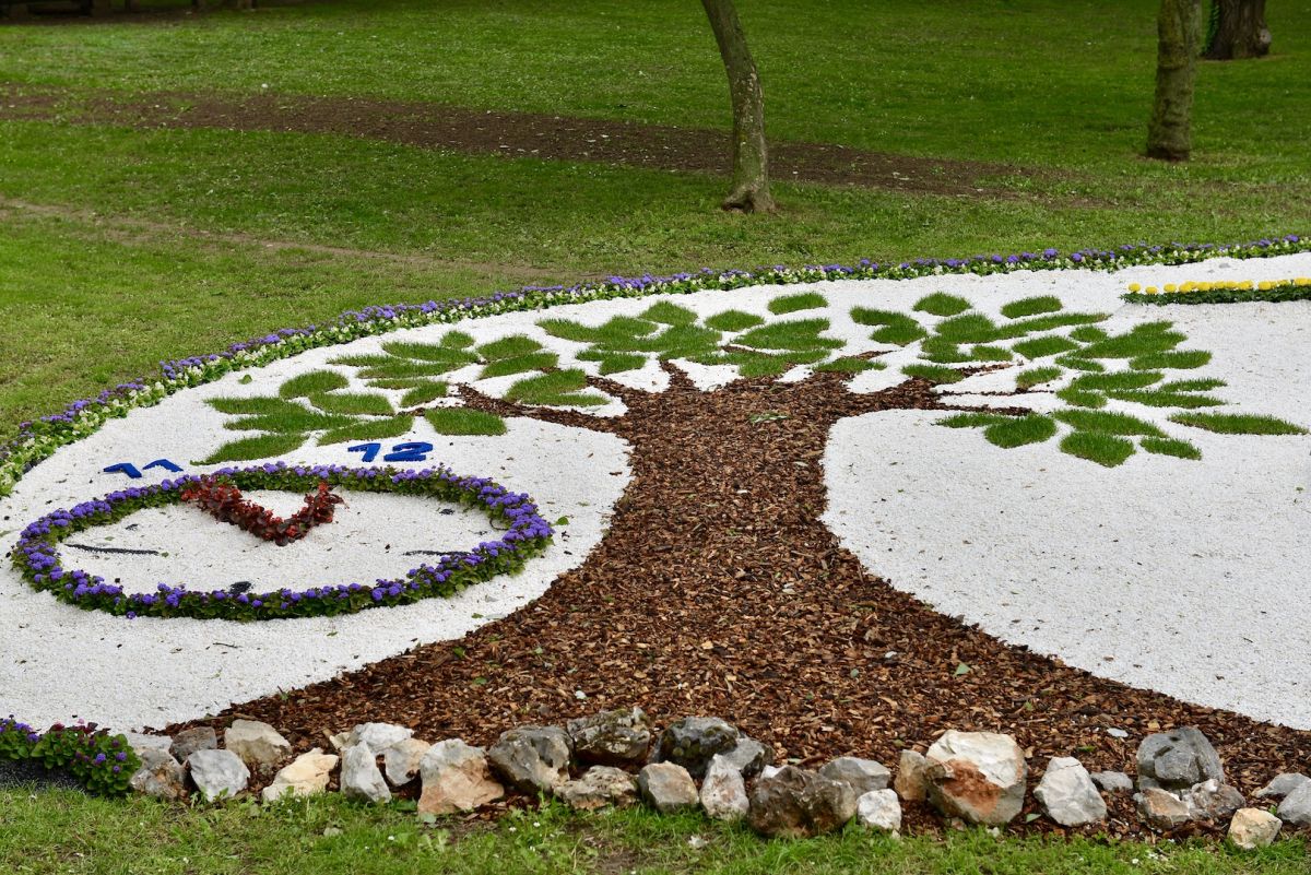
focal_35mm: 70
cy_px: 438
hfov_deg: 28.8
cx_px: 656
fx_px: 2550
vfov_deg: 19.5
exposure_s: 1/60
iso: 100
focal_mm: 70
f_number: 6.7
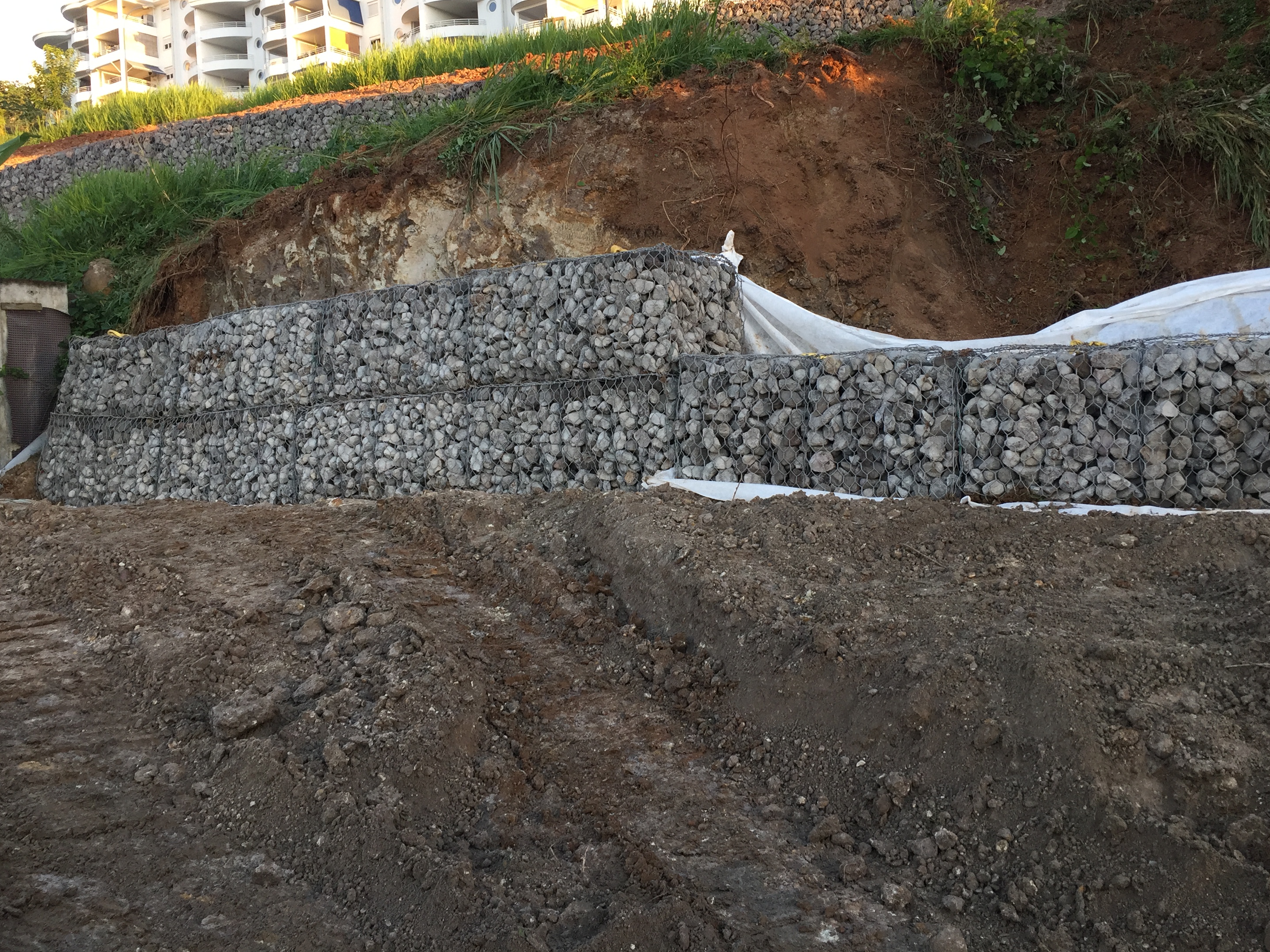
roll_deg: +1.3
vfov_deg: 42.9
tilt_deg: +1.1
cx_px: 673
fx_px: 1211
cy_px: 414
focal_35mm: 33
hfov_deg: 55.3
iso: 40
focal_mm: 4.15
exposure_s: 1/100
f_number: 2.2
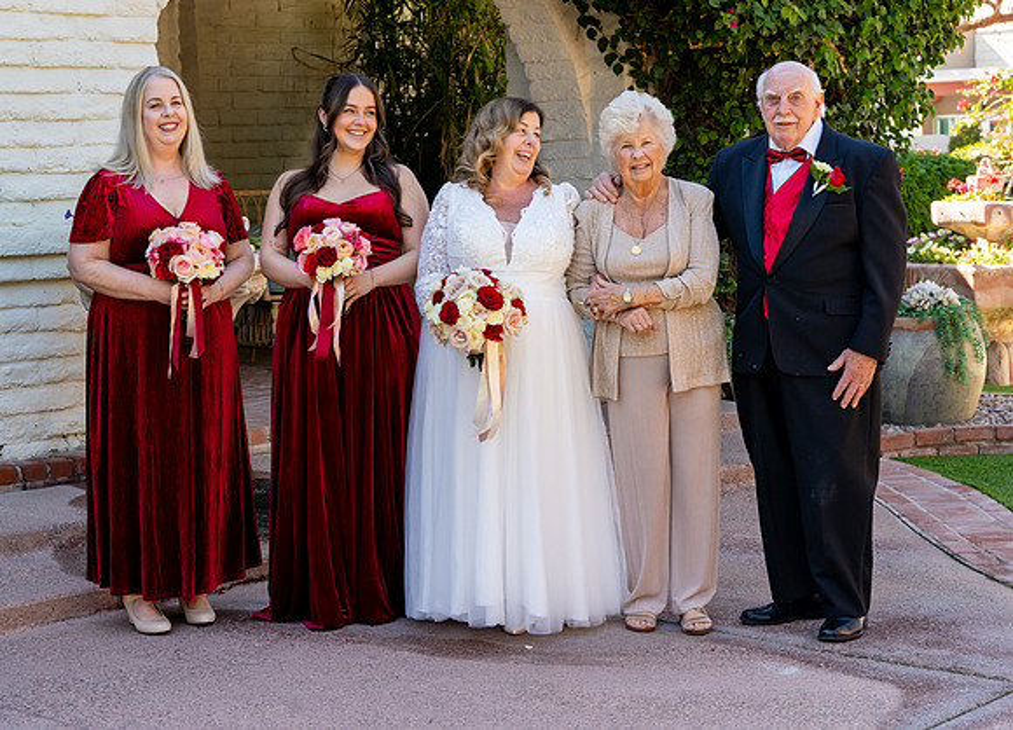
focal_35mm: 75
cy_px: 365
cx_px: 523
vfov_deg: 19.1
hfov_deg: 26.3
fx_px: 2169
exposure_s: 1/250
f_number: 7.1
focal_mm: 70
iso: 400
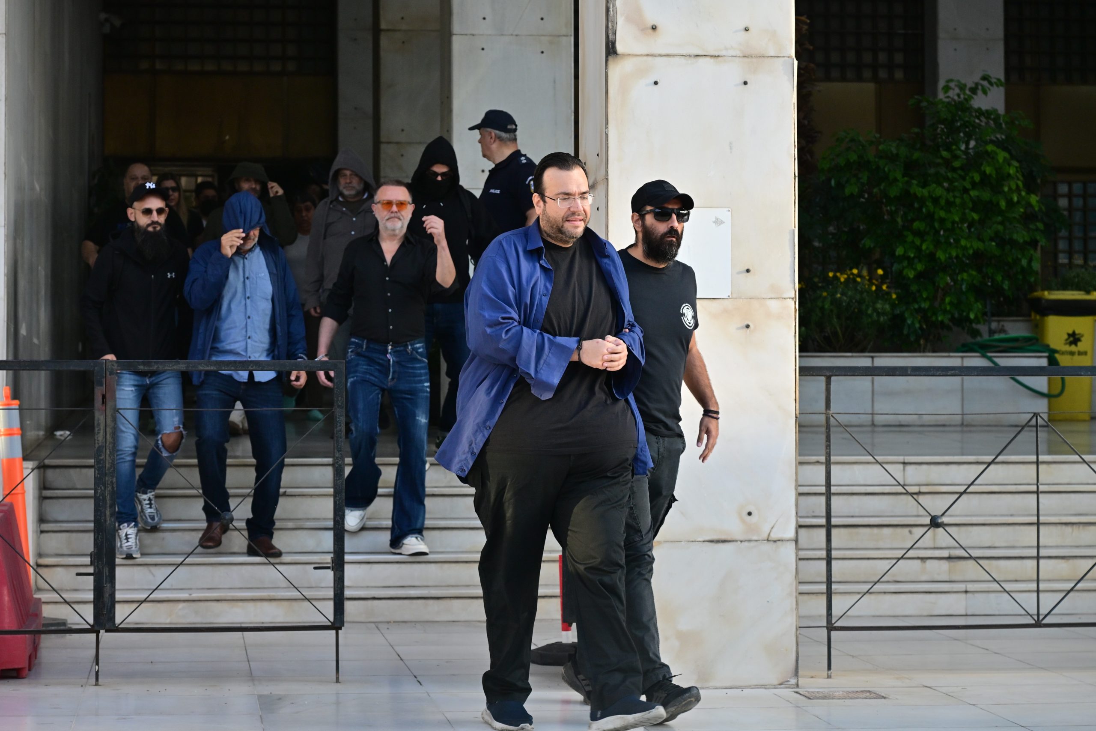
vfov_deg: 15.2
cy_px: 366
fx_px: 2740
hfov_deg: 22.6
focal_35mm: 90
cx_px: 548
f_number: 6.3
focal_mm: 90
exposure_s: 1/320
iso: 640
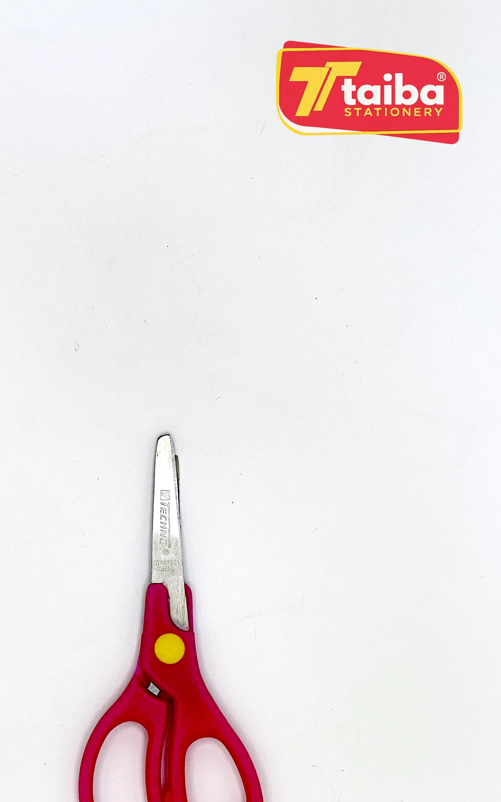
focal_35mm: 104
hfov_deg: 12.6
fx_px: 2272
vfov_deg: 20.0
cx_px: 164
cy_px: 488
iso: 50
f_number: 2.8
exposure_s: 1/100
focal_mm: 9
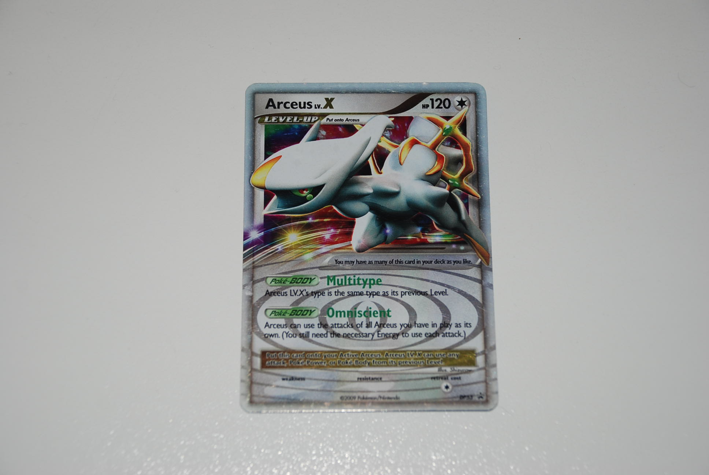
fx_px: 1538
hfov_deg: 26.0
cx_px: 354
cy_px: 238
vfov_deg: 17.5
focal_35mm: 78
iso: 200
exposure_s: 1/60
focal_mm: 52
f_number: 5
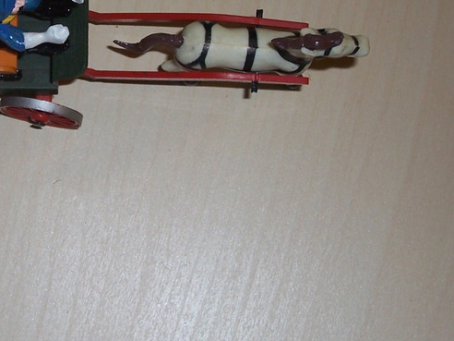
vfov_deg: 16.1
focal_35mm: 91
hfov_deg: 21.2
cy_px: 68
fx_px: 1193
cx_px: 81
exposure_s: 1/60
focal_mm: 7
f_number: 3
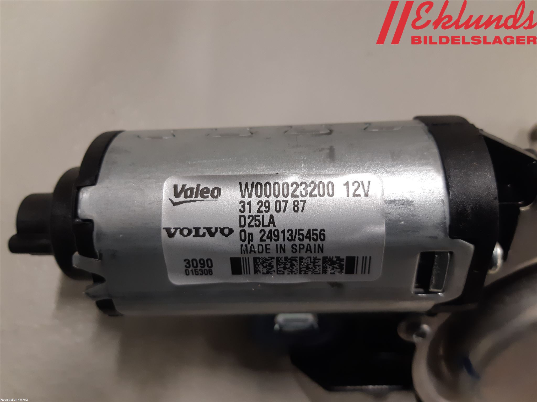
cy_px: 201
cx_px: 268
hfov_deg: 67.3
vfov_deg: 53.1
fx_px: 403
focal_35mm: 26
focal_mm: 3.93
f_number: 1.7
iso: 160
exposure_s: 1/50
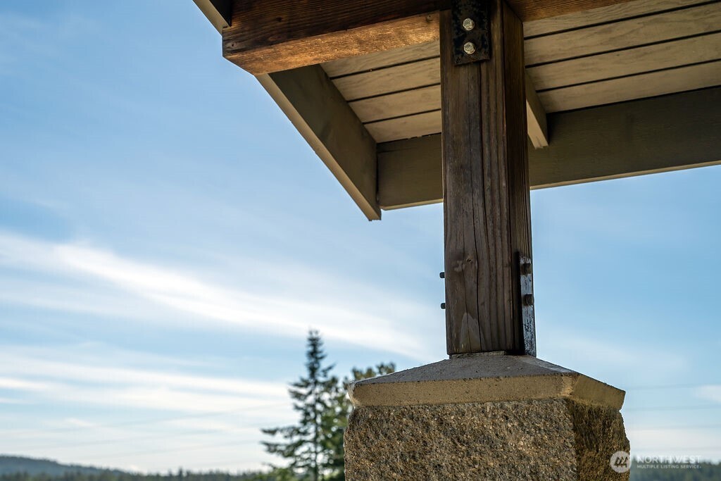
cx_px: 360
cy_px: 240
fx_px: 941
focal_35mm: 47
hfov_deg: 41.9
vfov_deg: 28.7
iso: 100
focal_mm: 47
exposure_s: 1/1600
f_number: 5.6
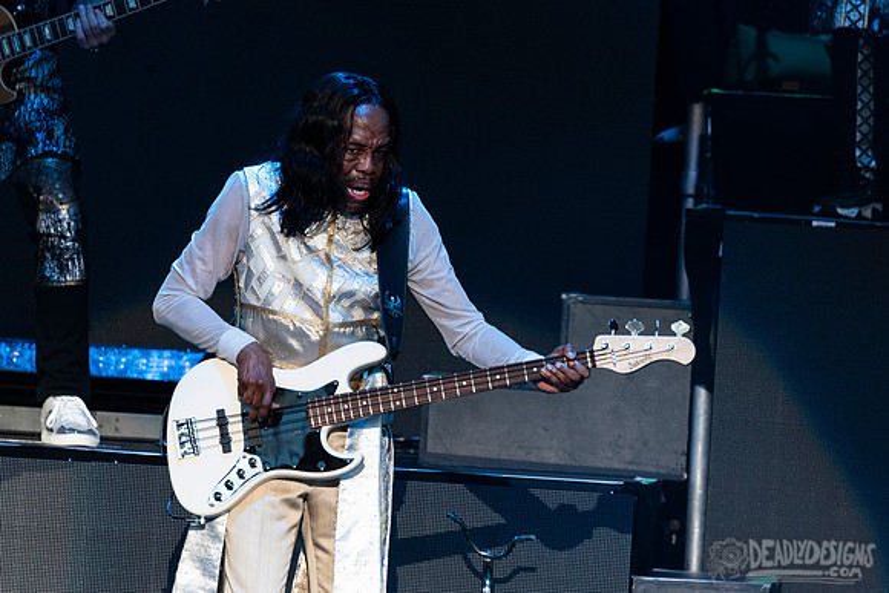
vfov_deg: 1.8
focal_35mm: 776
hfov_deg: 2.7
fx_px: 19163
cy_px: 284
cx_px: 492
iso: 1000
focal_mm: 500
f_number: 6
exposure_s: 1/640
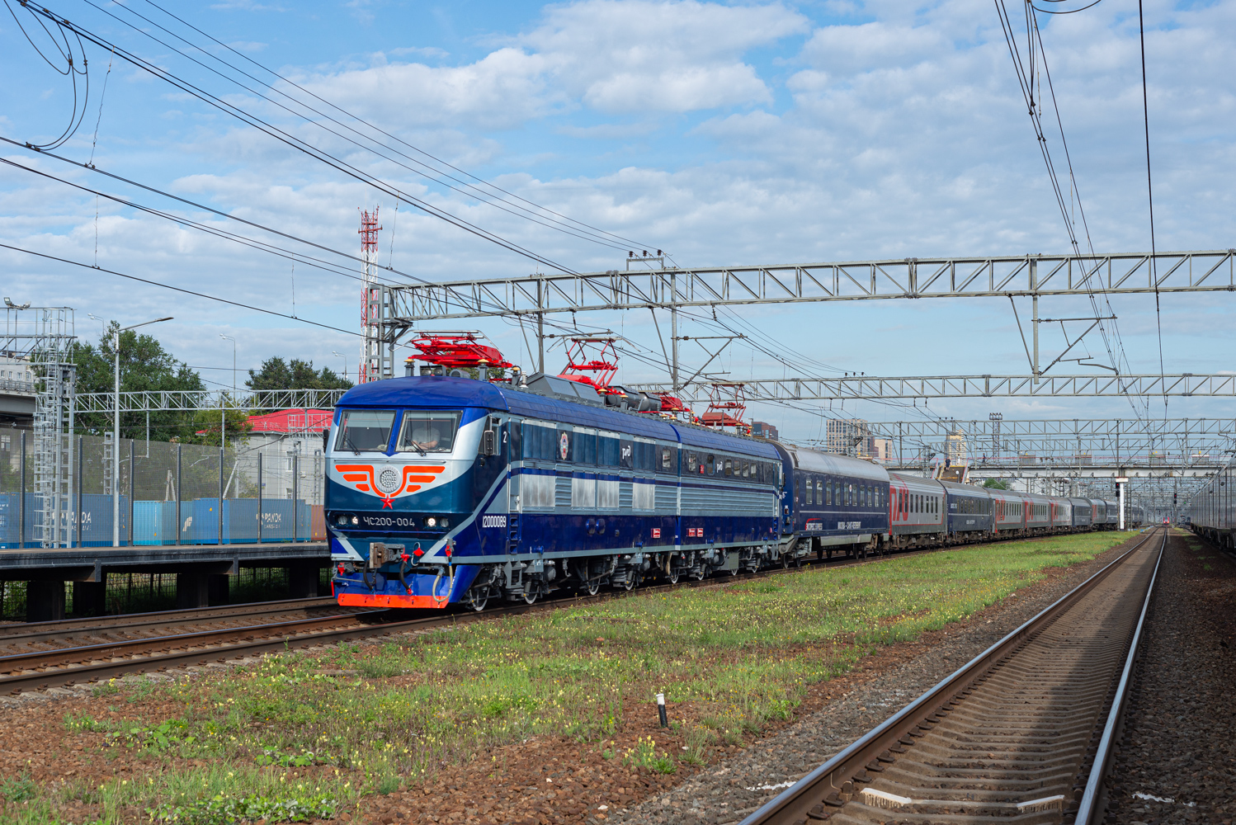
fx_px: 1717
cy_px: 412
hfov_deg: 39.6
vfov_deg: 27.0
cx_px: 618
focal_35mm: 50
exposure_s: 1/640
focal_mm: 50
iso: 125
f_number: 8
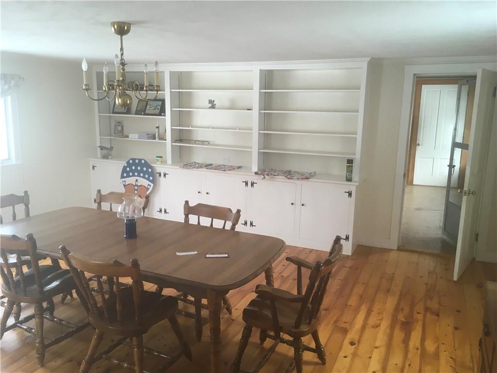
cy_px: 186
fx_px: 416
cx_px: 248
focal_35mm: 29
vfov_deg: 48.2
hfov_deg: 61.7
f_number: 2.2
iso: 25
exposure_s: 1/30
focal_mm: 4.15
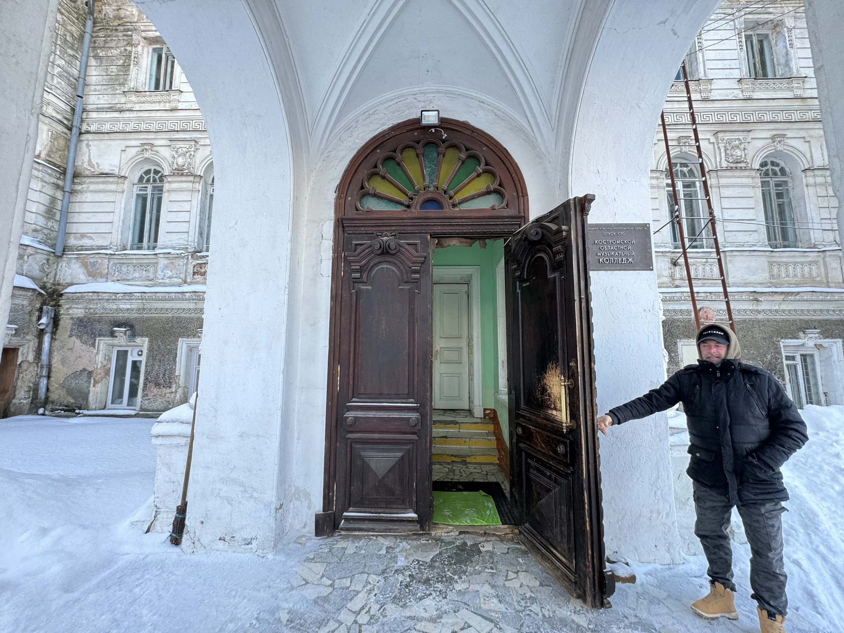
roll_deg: -0.3
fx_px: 341
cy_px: 316
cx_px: 422
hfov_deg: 102.1
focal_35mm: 14
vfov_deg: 85.7
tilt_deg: +9.5
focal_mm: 2.22
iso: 64
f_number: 2.2
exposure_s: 1/99
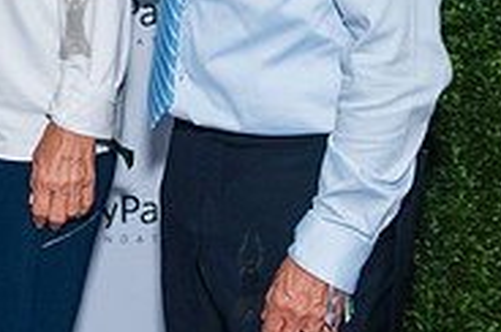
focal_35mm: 134
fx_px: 1862
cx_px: -340
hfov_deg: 14.0
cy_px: -230
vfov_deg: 9.8
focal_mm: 31
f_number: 5
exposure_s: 1/320
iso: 4000
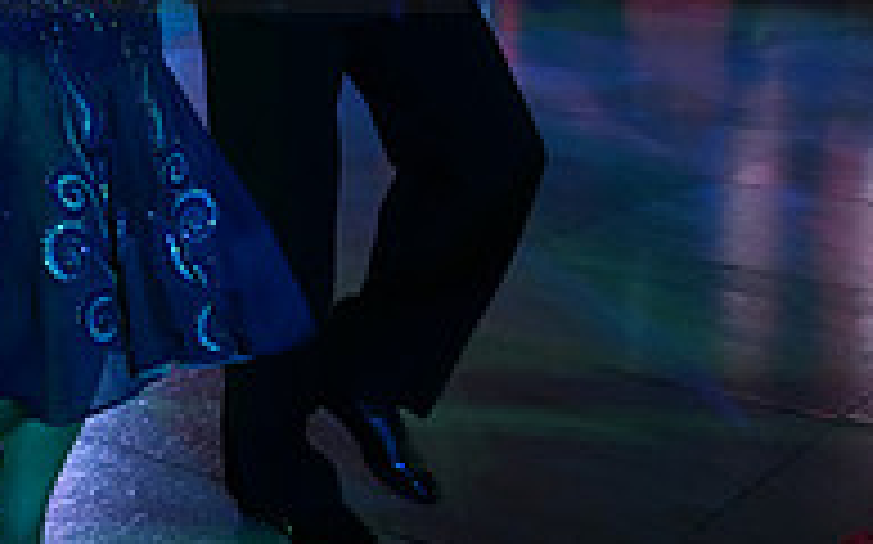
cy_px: -106
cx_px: -22
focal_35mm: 73
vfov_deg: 17.1
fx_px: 1736
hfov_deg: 26.5
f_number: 4.5
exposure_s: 1/400
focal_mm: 24
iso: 4000
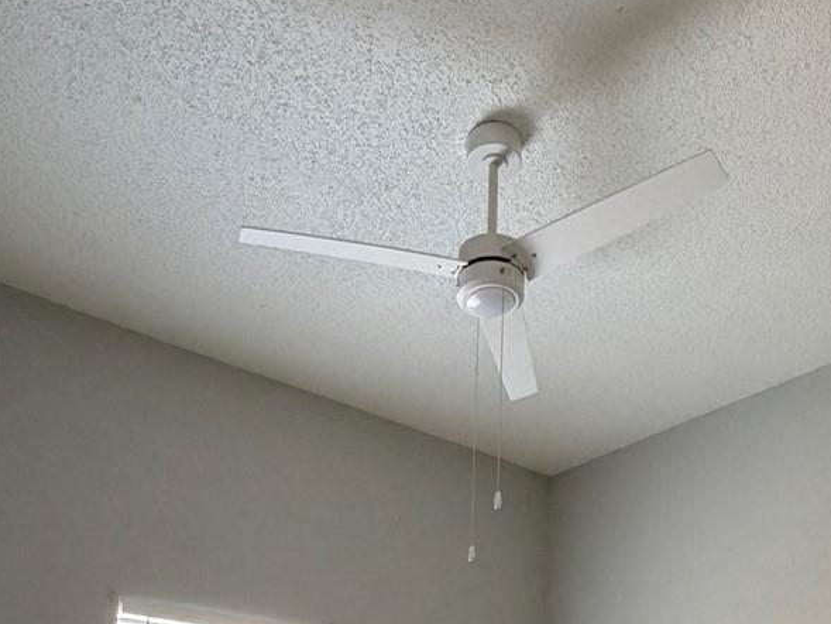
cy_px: 784
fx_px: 912
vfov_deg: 30.7
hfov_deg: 48.9
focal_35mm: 38
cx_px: 446
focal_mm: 2.22
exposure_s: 1/110
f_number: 2.2
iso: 320
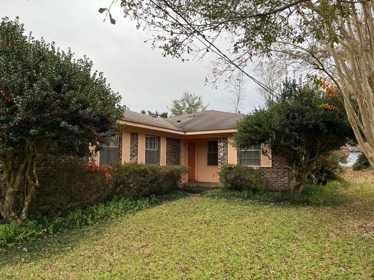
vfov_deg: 53.1
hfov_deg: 67.3
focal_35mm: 26
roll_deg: -0.5
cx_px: 187
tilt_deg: +4.5
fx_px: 281
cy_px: 140
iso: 50
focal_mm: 5.1
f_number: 1.6
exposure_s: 1/688
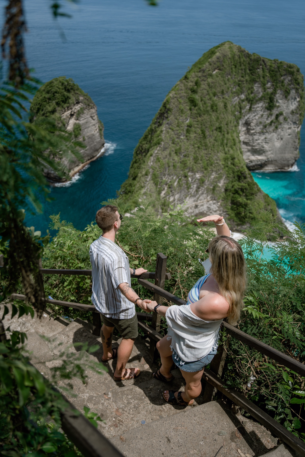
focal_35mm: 28
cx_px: 152
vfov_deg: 65.5
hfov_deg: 46.4
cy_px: 228
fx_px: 356
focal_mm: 28
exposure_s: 1/2500
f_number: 2.8
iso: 100
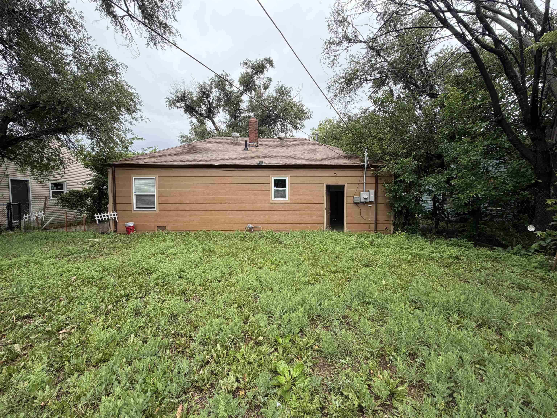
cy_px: 209
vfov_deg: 85.7
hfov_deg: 102.1
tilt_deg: -2.9
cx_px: 278
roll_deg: +0.7
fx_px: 225
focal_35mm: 14
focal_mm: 2.22
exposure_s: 1/502
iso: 40
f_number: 2.2
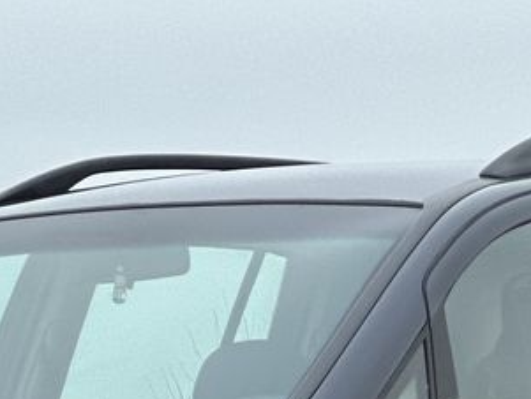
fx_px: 4711
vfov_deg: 4.8
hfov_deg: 6.4
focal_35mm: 307
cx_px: 123
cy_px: 653
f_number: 2.8
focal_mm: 9
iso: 125
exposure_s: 1/121
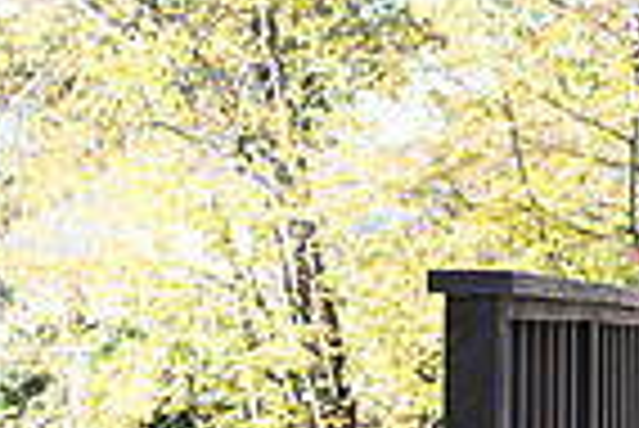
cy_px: 381
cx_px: 954
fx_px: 2612
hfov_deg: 13.2
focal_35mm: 147
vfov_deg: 9.3
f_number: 5.6
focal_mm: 36
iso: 200
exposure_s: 1/100
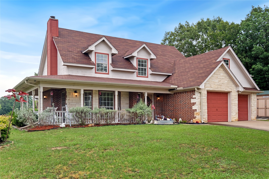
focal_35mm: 33
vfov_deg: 40.0
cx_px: 134
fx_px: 247
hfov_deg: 57.2
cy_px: 90
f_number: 6.4
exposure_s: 1/20
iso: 160
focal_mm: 21.9
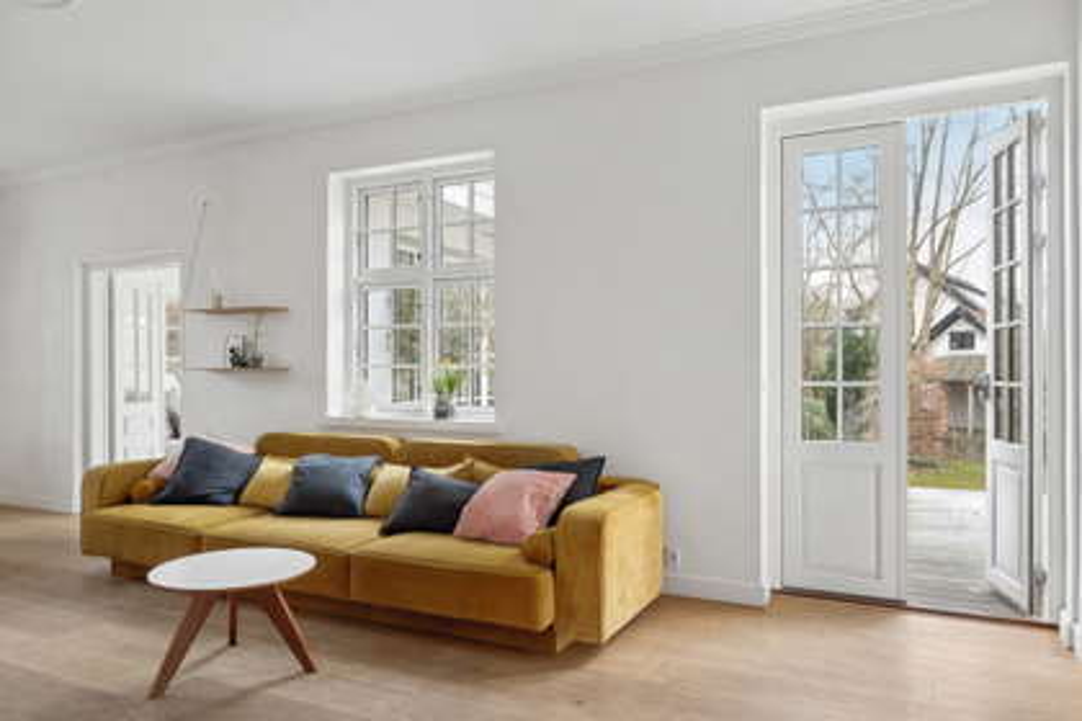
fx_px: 721
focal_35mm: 24
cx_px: 541
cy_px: 360
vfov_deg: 53.1
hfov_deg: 73.7
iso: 320
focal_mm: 16
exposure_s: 1/25
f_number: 8
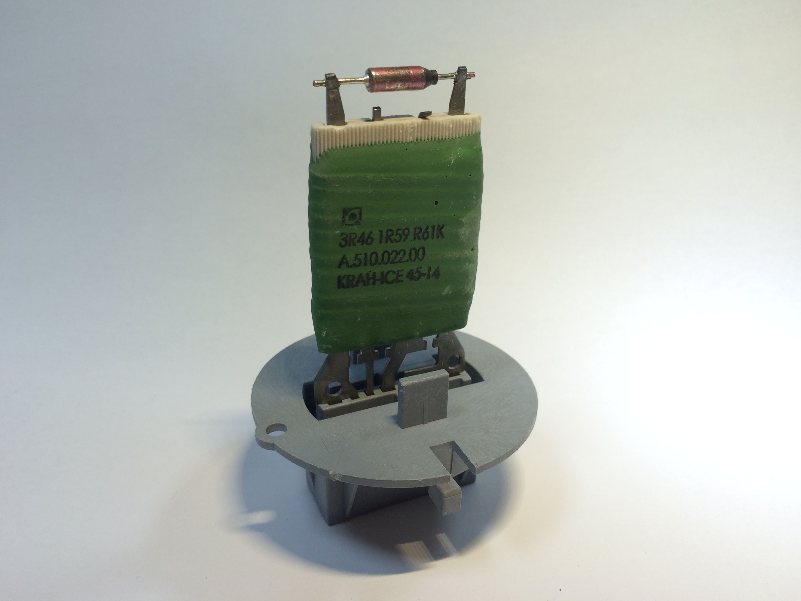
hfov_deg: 60.0
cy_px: 301
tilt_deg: -26.2
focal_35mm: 30
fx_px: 694
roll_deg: -0.4
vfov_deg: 46.8
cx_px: 404
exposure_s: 1/50
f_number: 2.2
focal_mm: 4.15
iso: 40
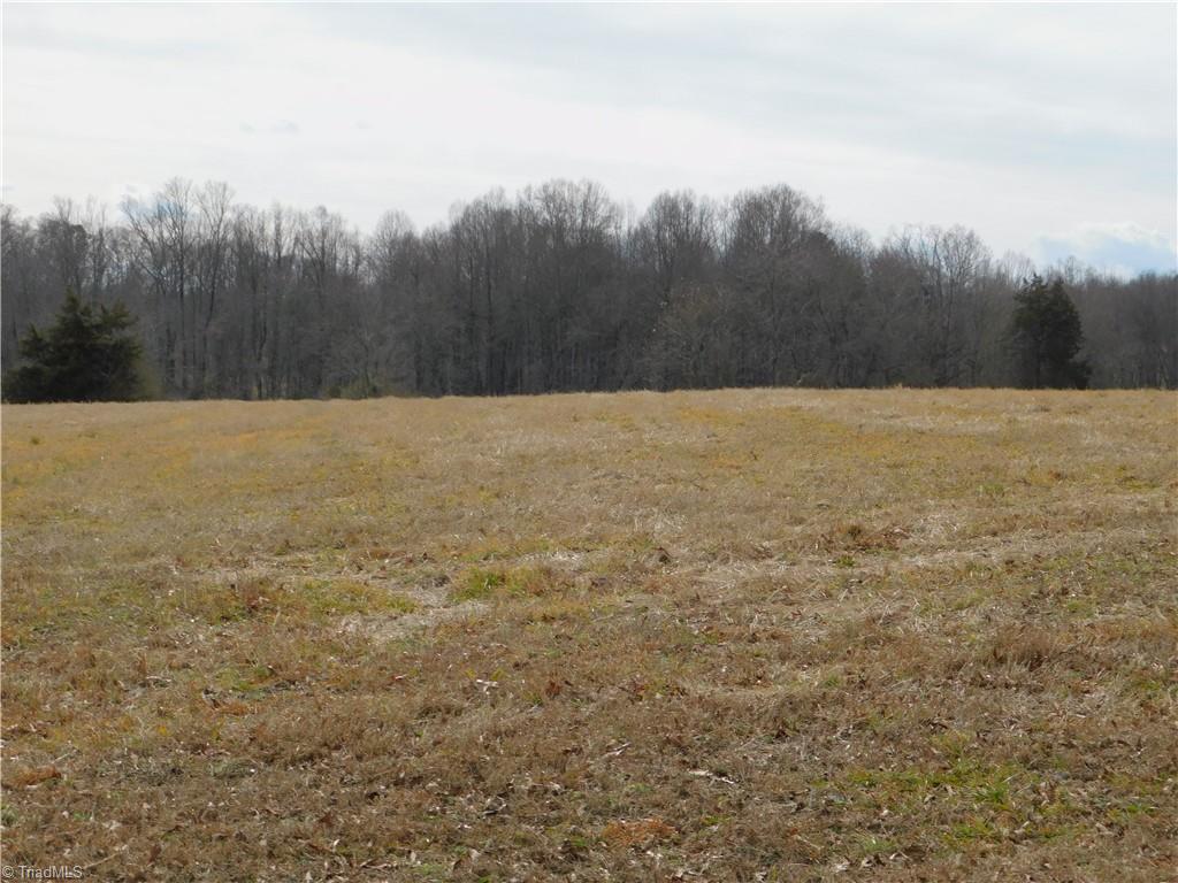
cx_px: 589
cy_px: 442
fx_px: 2416
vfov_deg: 20.7
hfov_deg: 27.4
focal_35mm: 71
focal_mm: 12.6
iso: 125
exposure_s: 1/800
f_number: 4.3
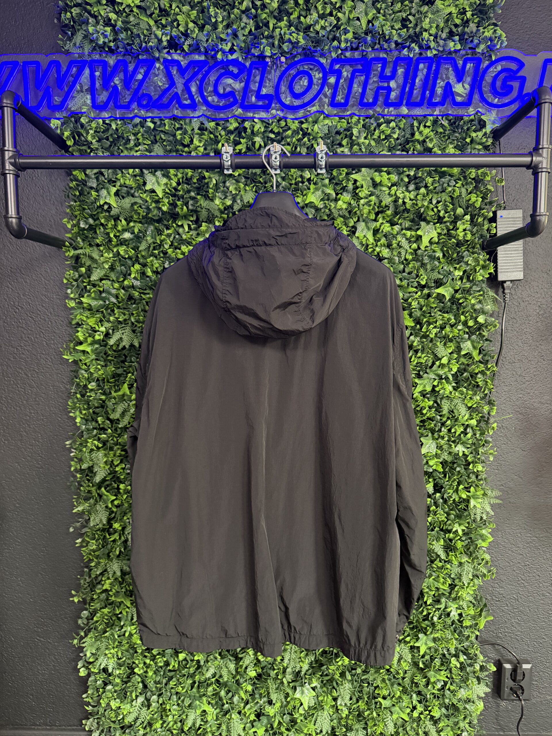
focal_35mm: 24
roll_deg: +0.2
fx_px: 510
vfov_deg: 71.6
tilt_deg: -5.0
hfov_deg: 56.8
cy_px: 368
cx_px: 276
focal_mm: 6.76
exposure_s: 1/42
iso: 800
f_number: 1.78
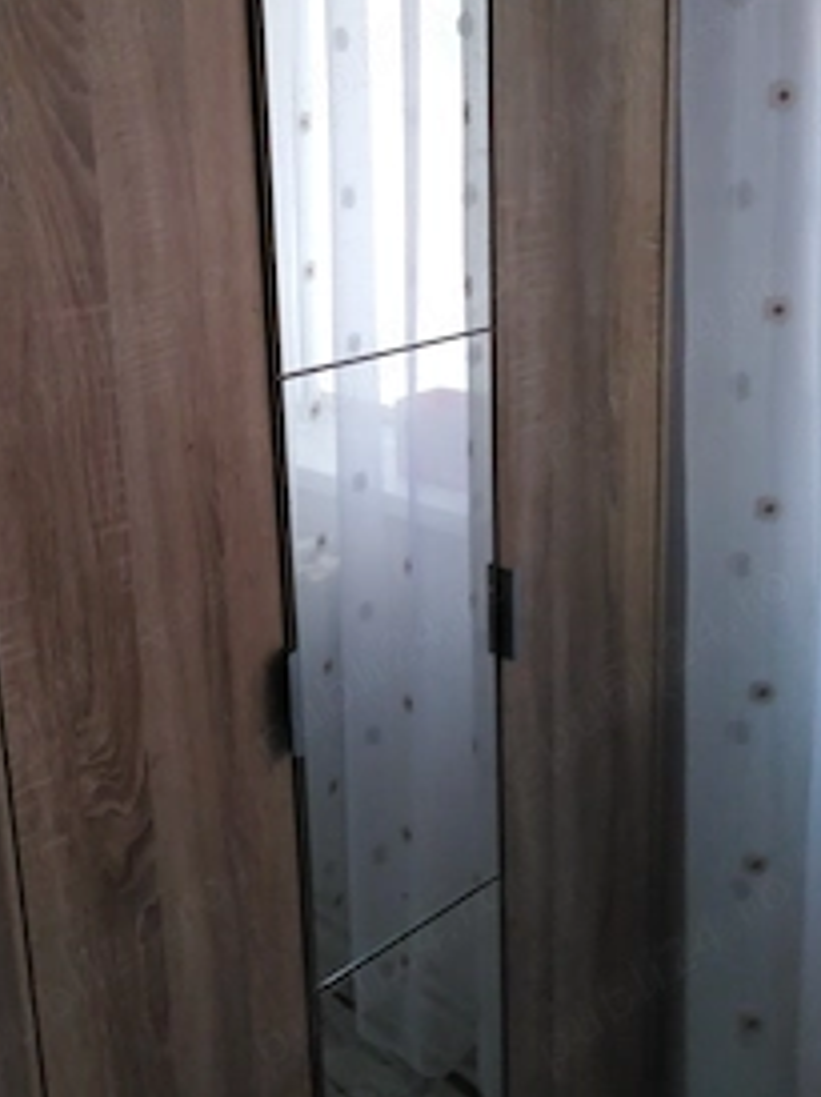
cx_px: 240
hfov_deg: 37.0
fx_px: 1204
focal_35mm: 38
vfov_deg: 48.6
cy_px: 424
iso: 298
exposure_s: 1/24
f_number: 1.8
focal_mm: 3.63
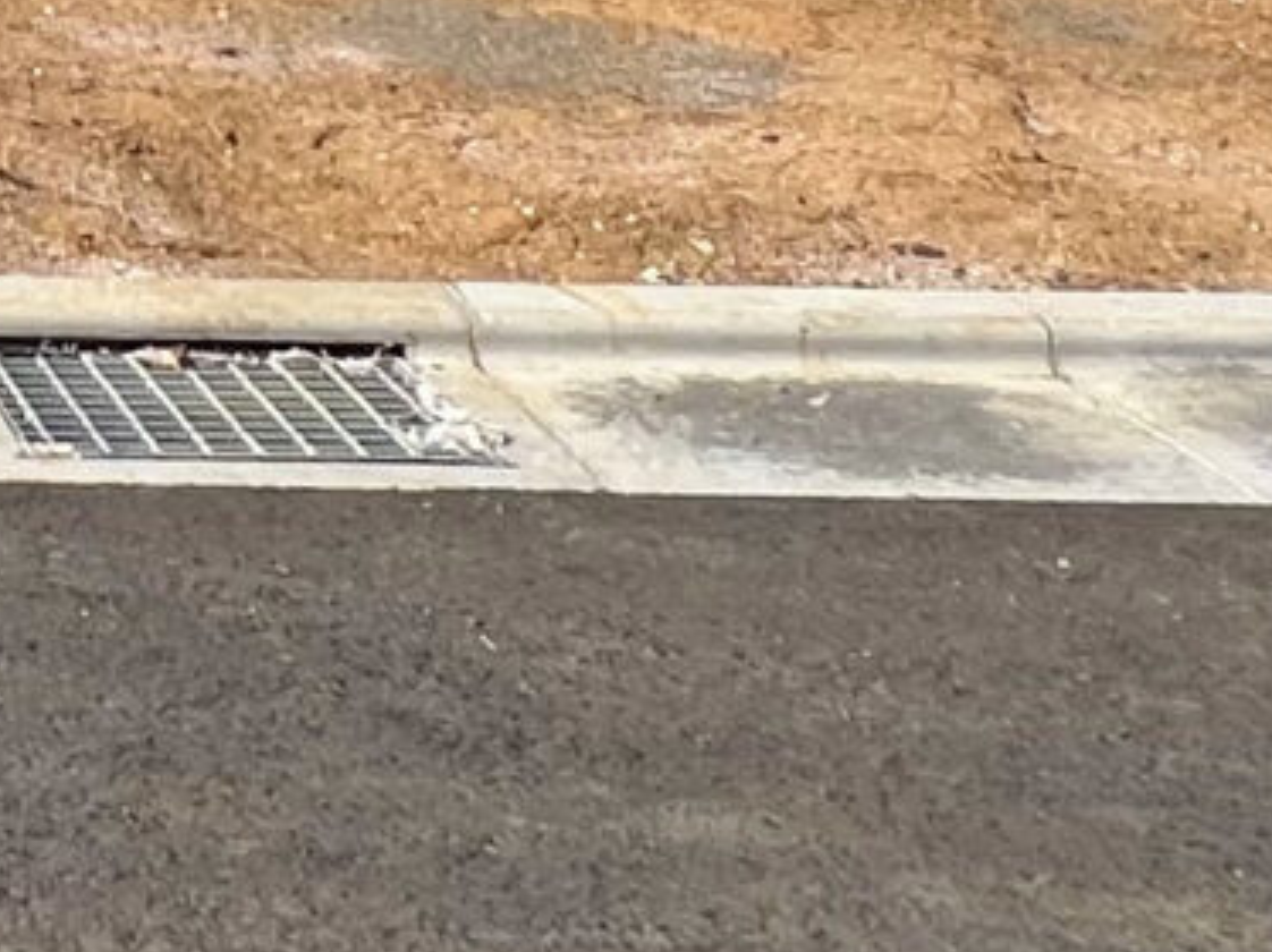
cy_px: -830
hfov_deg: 18.9
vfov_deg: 14.4
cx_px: -731
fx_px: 3268
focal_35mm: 89
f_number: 1.8
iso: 32
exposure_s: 1/1220
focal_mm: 1.57
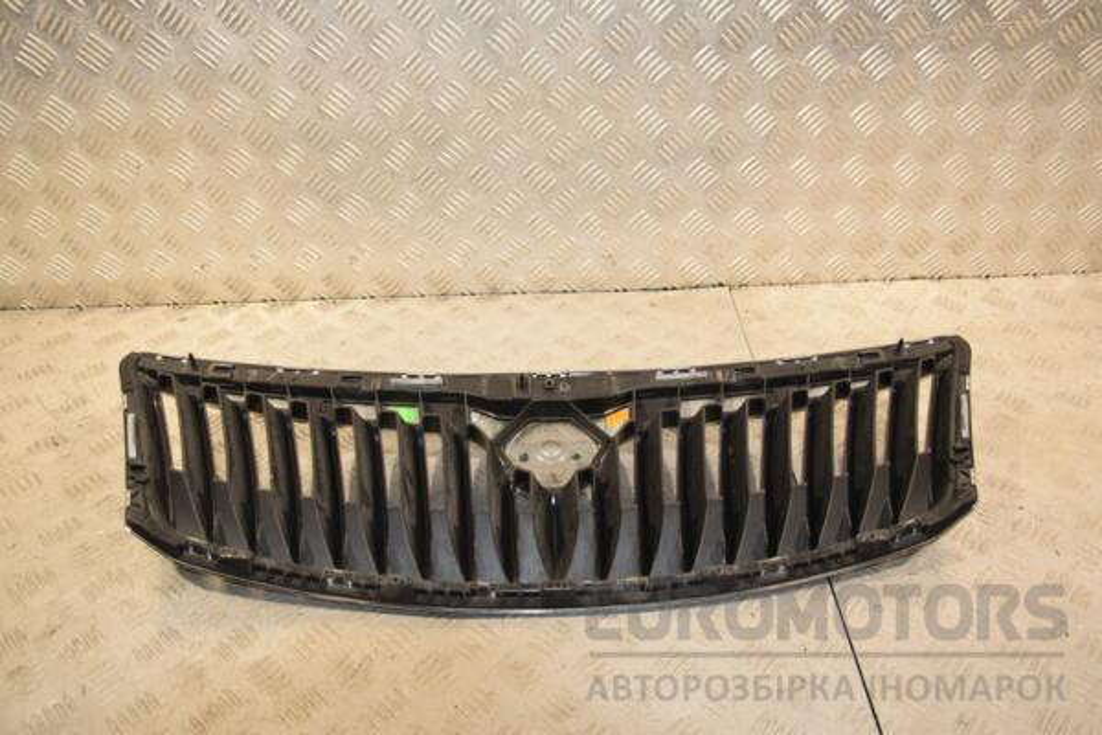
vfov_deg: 47.9
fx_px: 826
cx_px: 551
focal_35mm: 27
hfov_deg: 67.4
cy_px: 368
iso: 800
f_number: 5
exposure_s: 1/200
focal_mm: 18
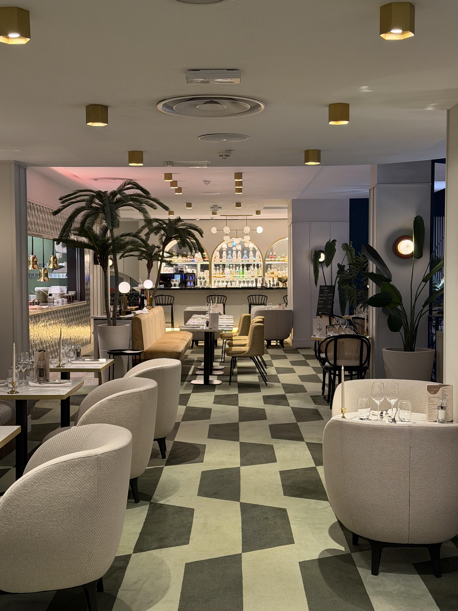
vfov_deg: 39.7
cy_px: 306
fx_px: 847
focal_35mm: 48
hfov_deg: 30.3
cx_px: 229
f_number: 1.78
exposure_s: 1/50
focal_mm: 6.76
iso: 250
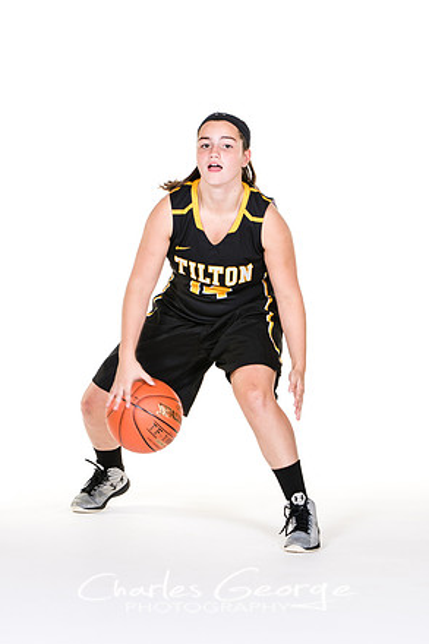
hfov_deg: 8.5
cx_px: 218
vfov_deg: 12.8
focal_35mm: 161
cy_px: 326
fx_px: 2880
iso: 200
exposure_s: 1/160
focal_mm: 105
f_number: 6.3
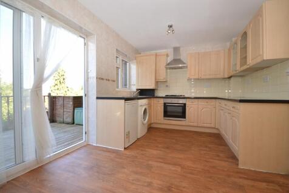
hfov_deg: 100.4
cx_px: 144
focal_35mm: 15
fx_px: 120
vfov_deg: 77.3
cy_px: 96
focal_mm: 10
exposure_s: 1/100
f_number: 5
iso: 400
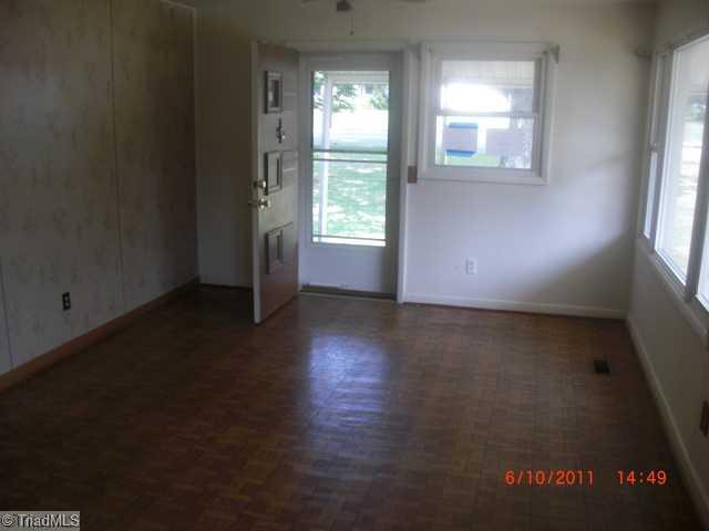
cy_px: 266
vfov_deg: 39.7
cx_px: 354
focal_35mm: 36
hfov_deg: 51.4
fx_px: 737
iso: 100
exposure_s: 1/80
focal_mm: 6.3
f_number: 2.8
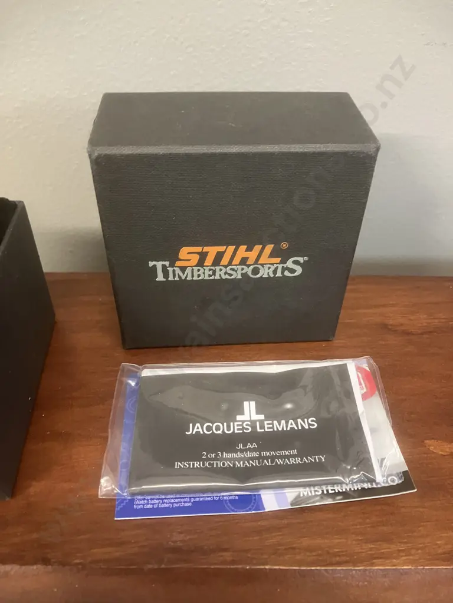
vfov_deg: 63.4
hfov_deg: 49.7
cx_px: 226
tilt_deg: -40.5
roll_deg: -1.2
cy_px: 302
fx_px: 489
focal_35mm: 28
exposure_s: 1/33
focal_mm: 3.99
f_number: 1.8
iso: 320
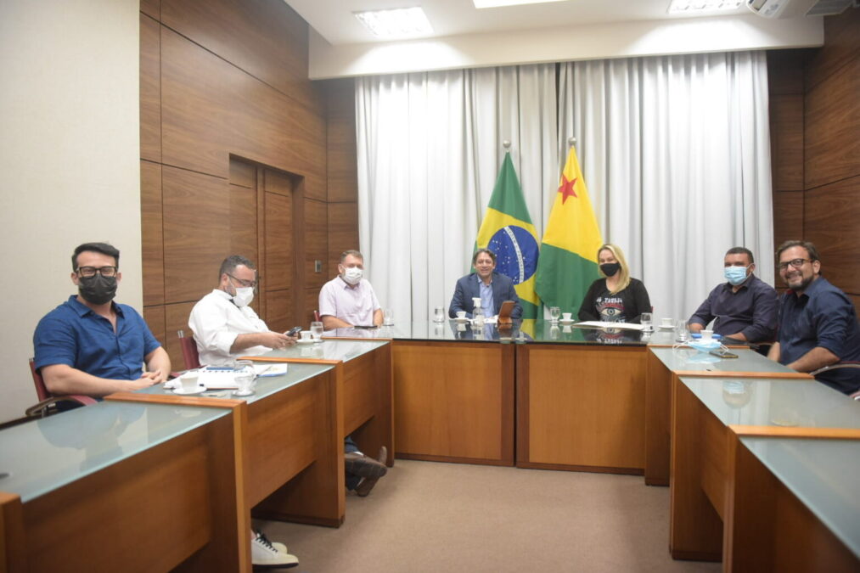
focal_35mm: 24
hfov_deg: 73.8
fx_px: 573
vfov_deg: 53.1
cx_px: 430
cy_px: 286
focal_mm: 24
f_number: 2.8
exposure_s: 1/320
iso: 3200
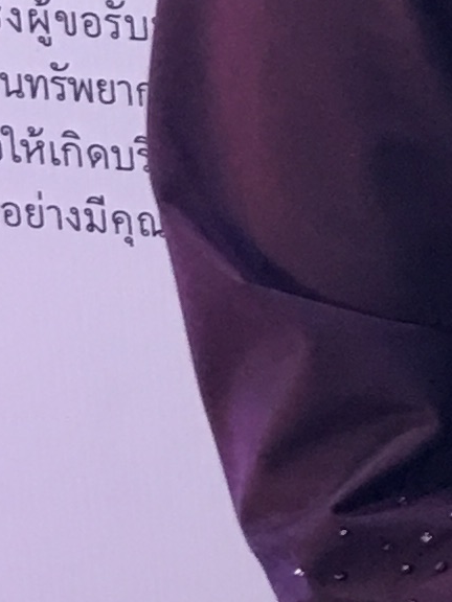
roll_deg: -0.5
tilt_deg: -17.2
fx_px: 3534
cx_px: 1392
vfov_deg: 9.7
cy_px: 109
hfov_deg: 6.6
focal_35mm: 203
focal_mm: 4.15
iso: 64
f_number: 2.2
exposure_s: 1/17
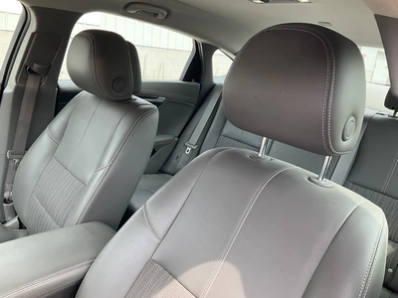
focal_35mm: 29
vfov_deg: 48.2
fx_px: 333
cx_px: 199
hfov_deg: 61.7
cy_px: 149
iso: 32
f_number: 1.8
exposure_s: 1/150
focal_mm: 3
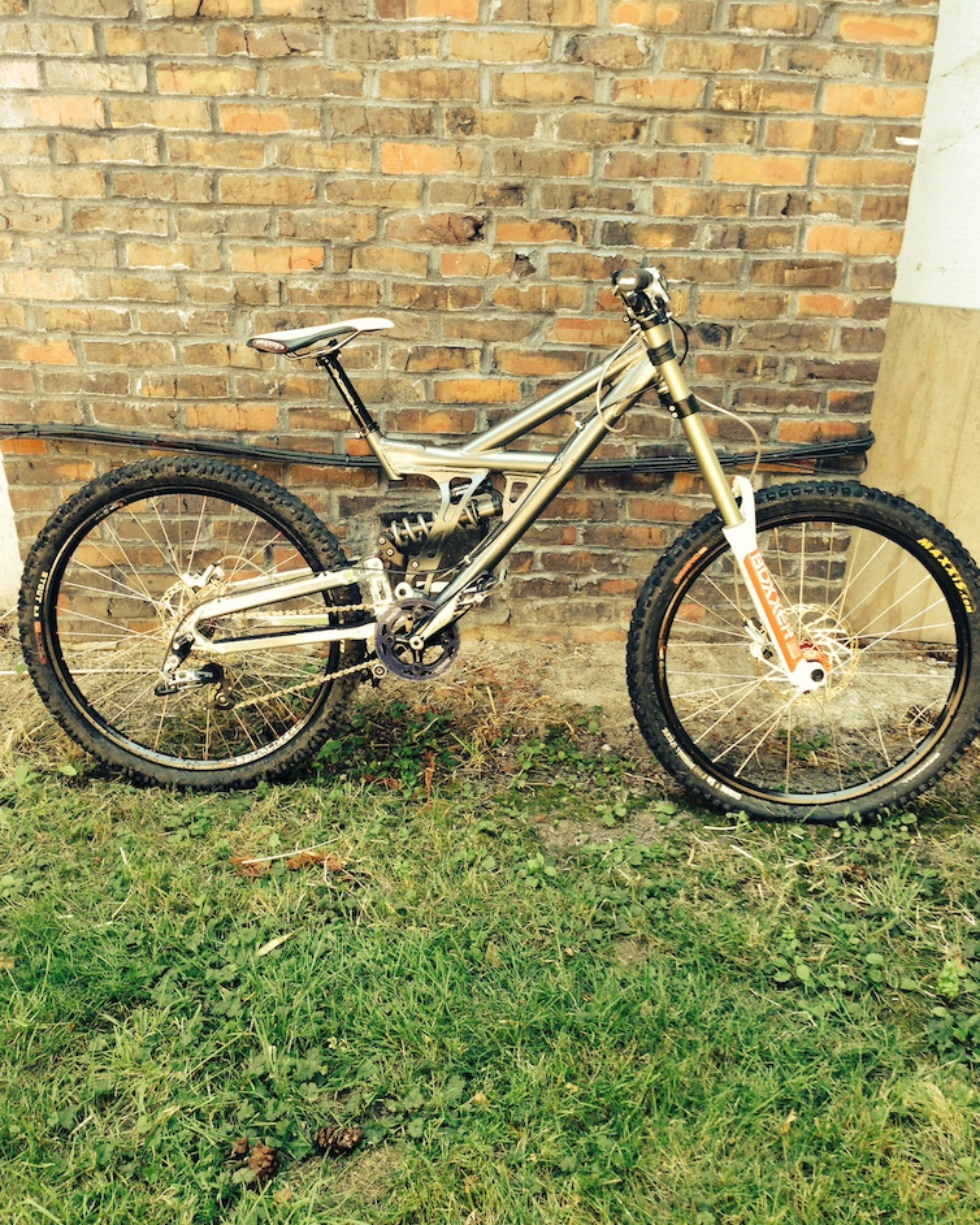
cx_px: 487
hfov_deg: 42.2
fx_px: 1269
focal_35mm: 35
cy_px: 598
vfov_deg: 51.5
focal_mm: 4.12
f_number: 2.4
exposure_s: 1/60
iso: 64
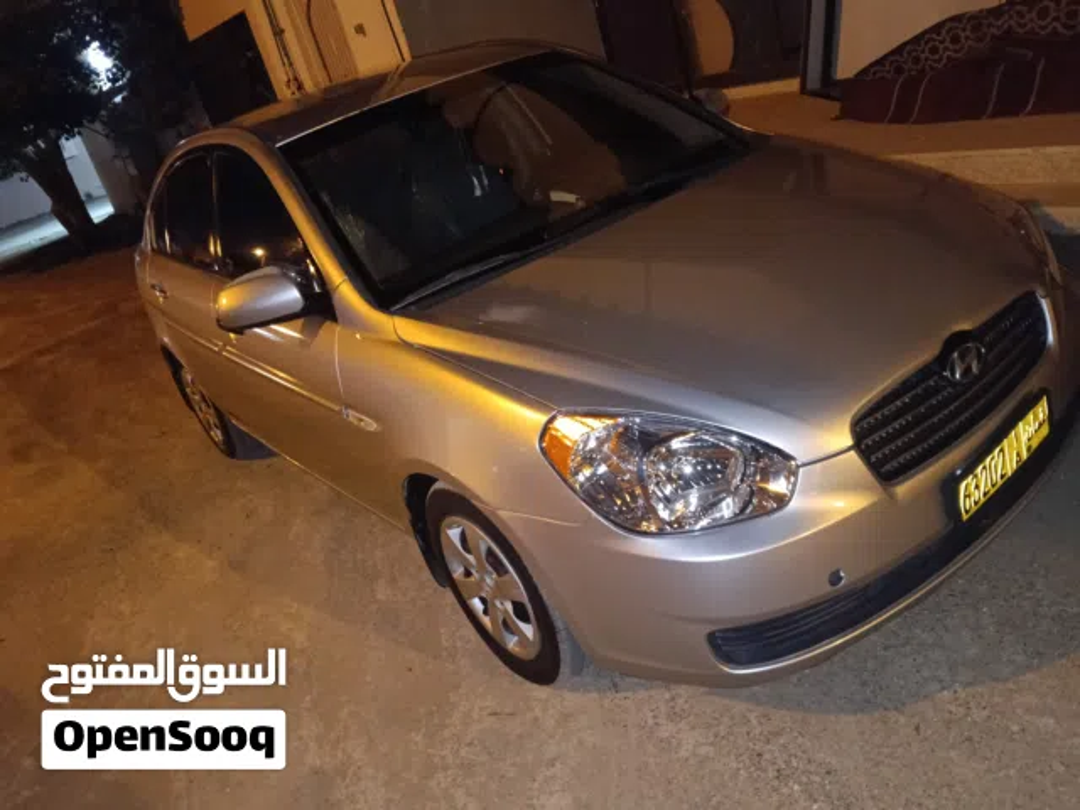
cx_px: 540
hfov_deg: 65.3
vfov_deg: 51.4
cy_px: 405
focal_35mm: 27
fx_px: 842
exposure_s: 1/14.3
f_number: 1.8
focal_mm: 3.98
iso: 3200
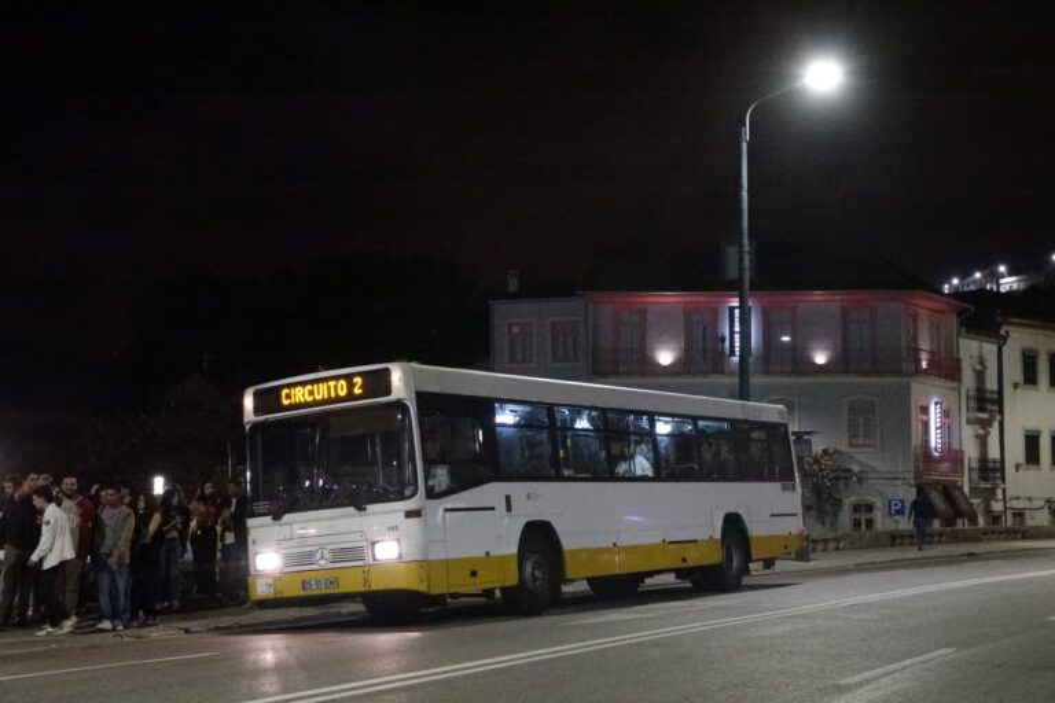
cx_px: 528
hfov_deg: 39.6
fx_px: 1465
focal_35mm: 50
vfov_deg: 27.0
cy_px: 352
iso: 8000
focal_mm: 18.21
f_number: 3.2
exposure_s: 1/60
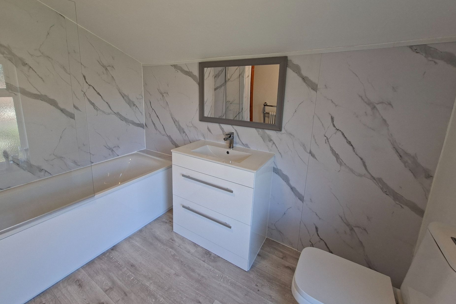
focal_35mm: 15
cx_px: 209
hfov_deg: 100.2
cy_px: 133
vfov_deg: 77.0
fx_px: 190
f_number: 2.2
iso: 50
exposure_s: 1/40
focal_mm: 1.74
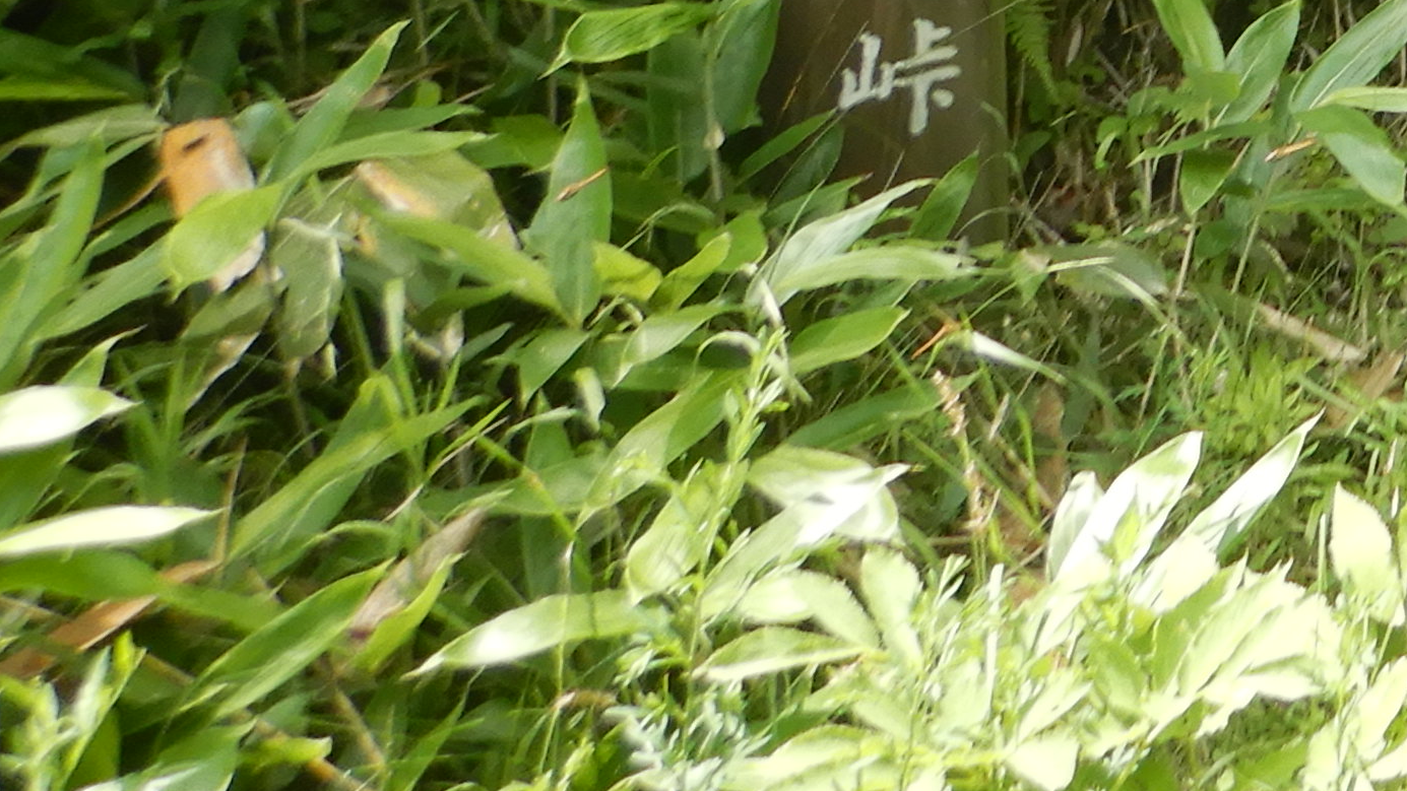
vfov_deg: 12.7
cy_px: -628
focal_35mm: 87
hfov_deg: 19.9
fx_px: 3246
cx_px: 2305
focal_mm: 4.3
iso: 125
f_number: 2.8
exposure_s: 1/320
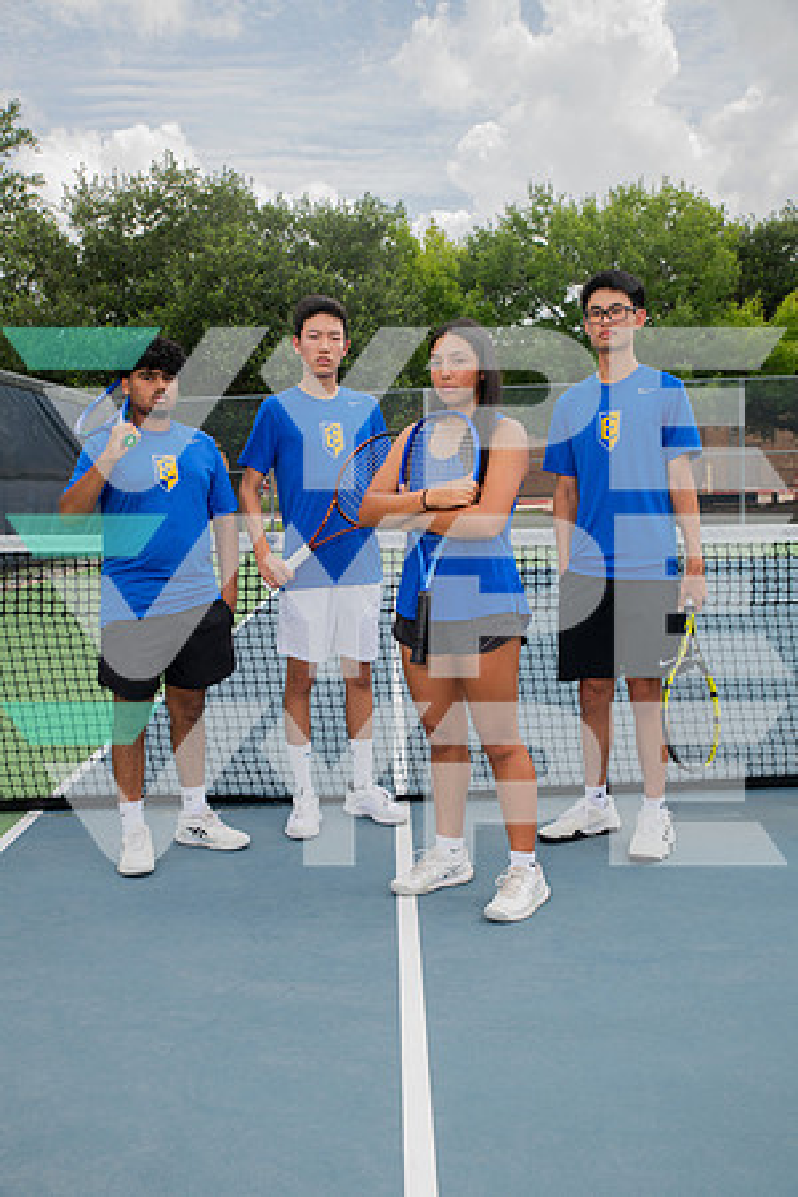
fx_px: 1164
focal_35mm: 35
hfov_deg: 37.9
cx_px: 399
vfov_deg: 54.4
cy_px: 598
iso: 100
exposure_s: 1/320
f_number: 6.3
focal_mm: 35
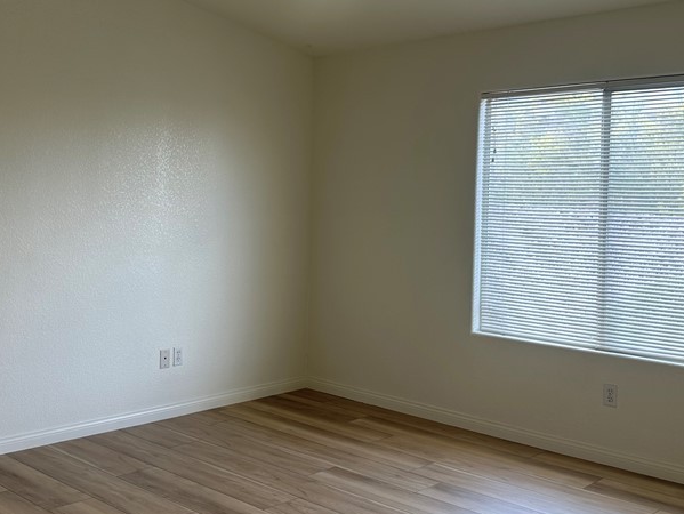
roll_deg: -1.6
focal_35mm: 41
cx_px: 308
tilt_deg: -0.1
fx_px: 811
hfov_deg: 45.7
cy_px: 201
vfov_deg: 35.0
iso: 64
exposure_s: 1/142
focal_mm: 6.86
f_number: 1.78
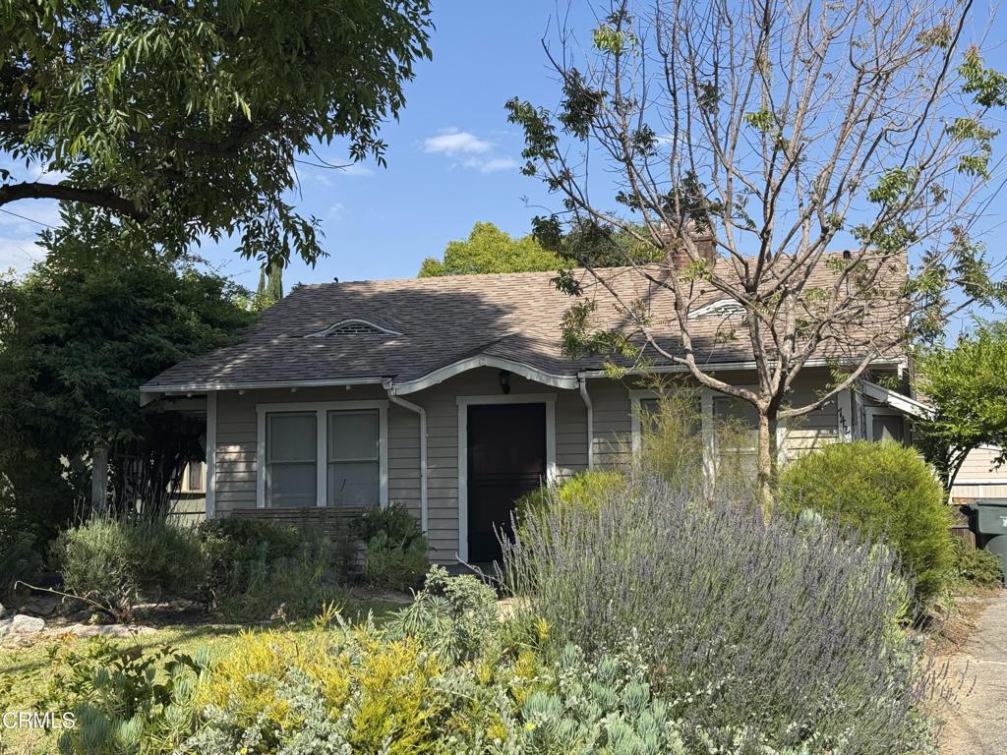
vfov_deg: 30.3
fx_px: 1396
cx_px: 504
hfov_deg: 39.7
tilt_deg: +5.0
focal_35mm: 48
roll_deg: +0.8
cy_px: 378
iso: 64
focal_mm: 6.76
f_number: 1.78
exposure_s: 1/2833
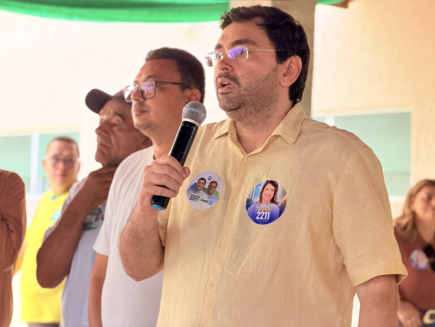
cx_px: 218
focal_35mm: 100
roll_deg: -1.3
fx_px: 1257
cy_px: 164
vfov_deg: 14.8
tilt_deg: +3.0
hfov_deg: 19.6
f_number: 2.8
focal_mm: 16.89
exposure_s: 1/121
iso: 200
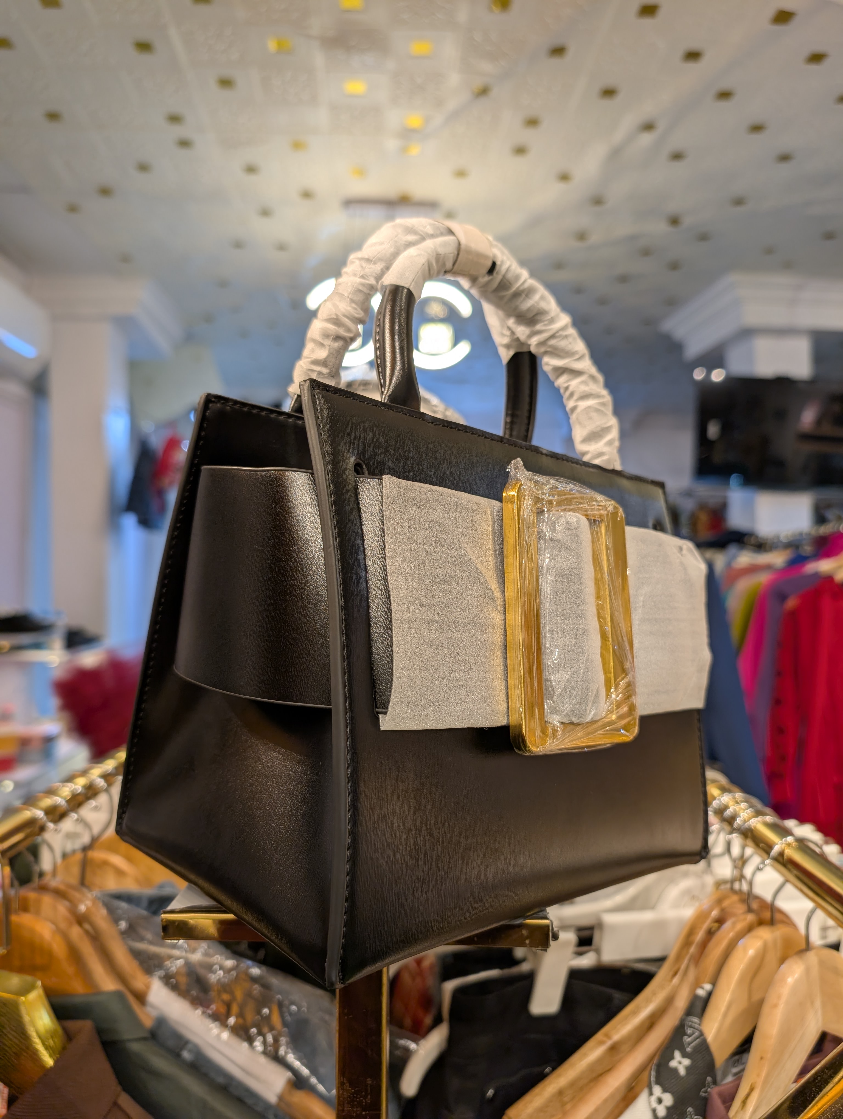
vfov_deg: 71.5
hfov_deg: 56.9
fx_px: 777
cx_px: 422
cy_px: 560
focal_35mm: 24
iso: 23
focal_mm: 6.9
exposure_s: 1/50
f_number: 1.68
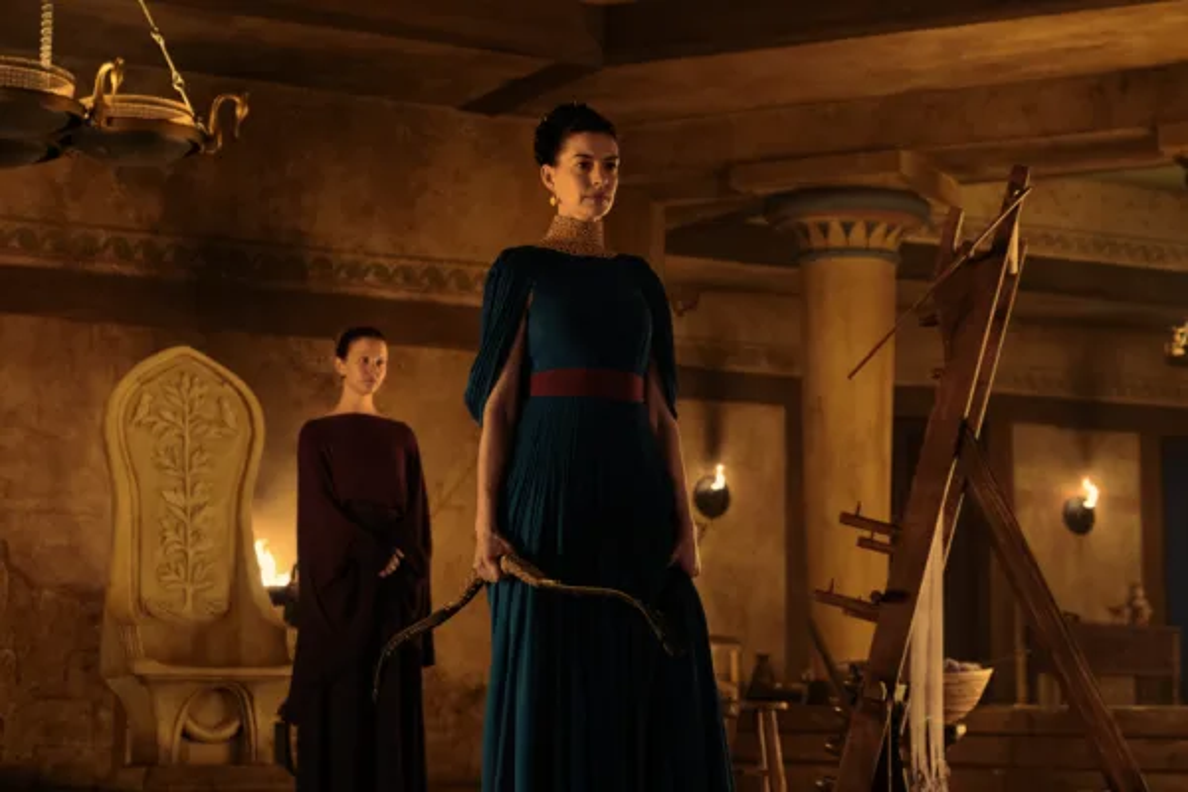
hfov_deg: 27.0
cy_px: 396
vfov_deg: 18.2
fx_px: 2475
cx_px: 594
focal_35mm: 75
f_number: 3.6
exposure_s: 1/60
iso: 3200
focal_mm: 50
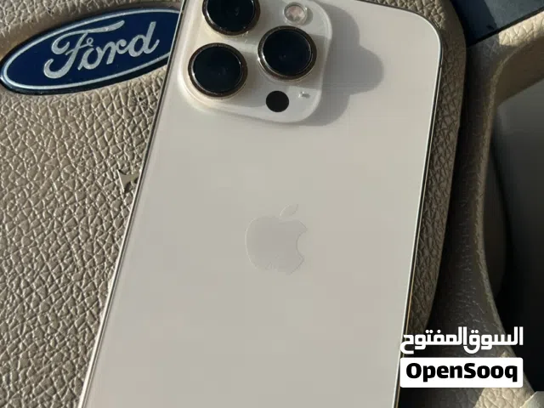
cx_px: 272
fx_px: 409
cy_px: 204
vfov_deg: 53.1
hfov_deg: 67.3
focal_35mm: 26
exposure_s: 1/733
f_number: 1.5
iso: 50
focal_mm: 5.7
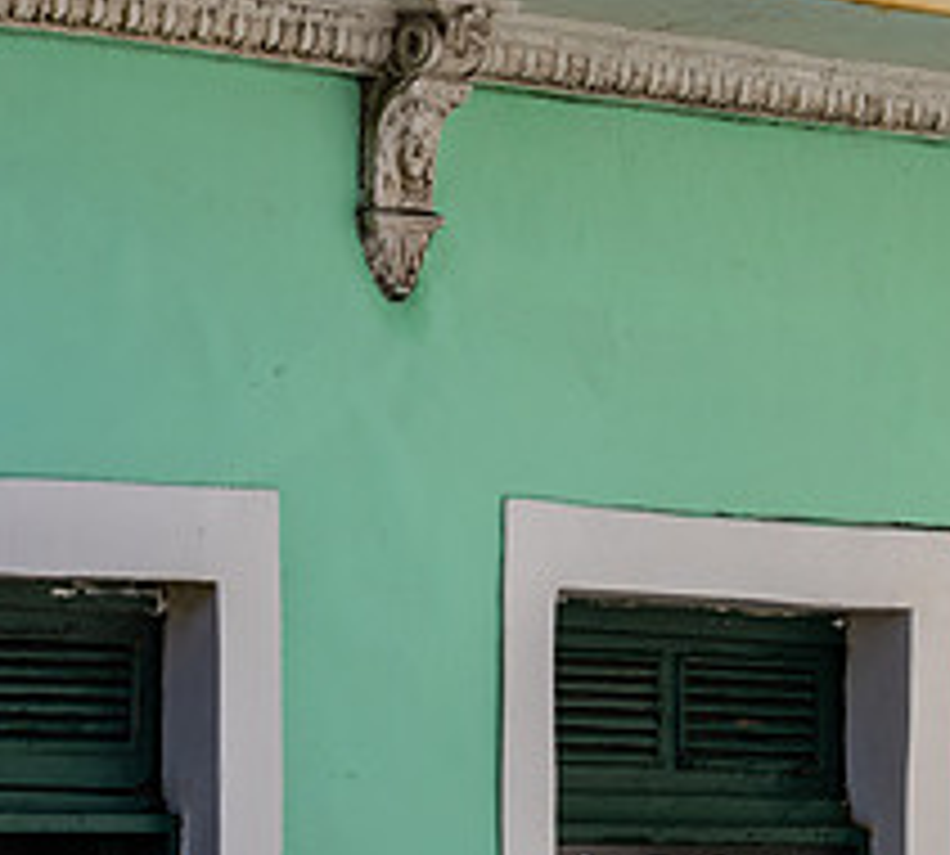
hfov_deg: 9.2
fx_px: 5909
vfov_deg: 8.3
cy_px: 423
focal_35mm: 200
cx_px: 359
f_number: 8
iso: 125
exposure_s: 1/125
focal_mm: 70
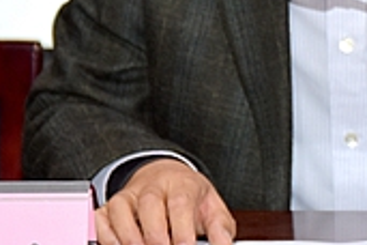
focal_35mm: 305
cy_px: -163
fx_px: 3109
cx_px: 348
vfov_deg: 4.5
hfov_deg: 6.7
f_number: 4
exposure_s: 1/60
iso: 900
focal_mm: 58
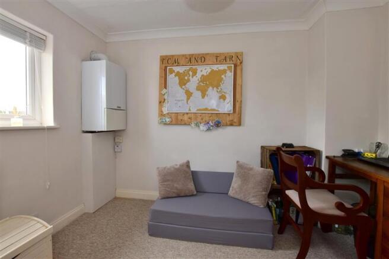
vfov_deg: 77.3
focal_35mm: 15
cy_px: 130
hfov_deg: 100.4
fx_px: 162
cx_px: 194
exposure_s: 1/20
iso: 400
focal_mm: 10
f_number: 11
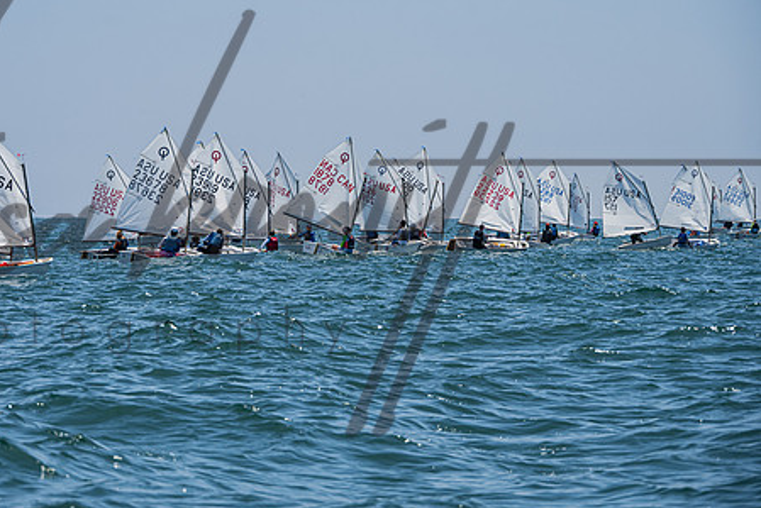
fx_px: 3702
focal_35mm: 175
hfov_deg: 11.7
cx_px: 271
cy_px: 202
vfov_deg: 7.9
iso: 250
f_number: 7.1
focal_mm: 130
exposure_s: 1/1600
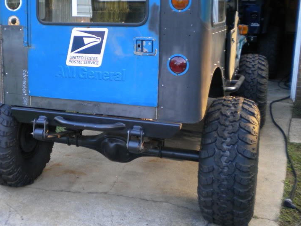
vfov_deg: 28.9
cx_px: 96
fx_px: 435
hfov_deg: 37.7
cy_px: 78
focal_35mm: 50
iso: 168
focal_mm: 6.3
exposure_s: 1/59
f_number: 3.1
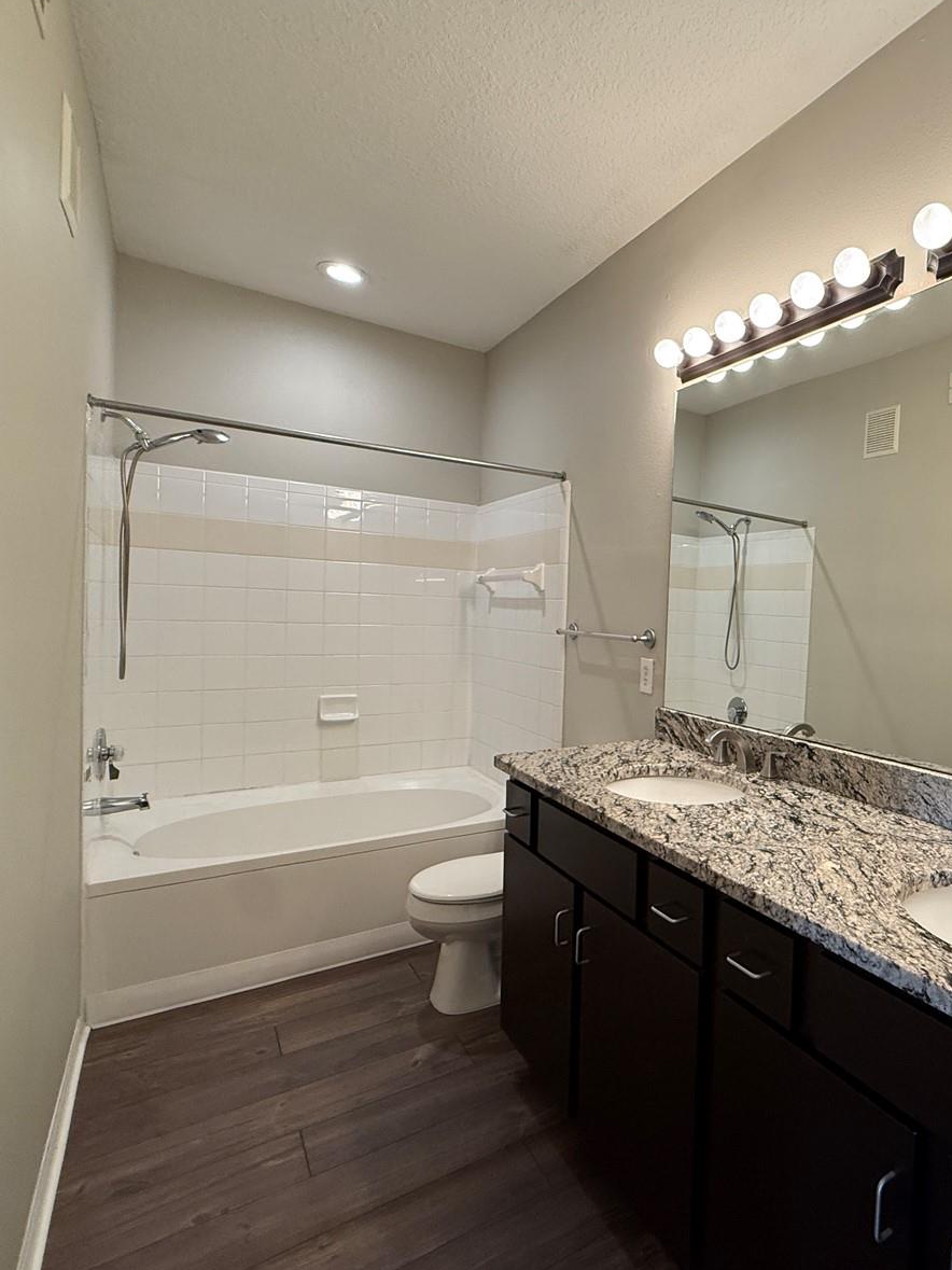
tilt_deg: -2.0
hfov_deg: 63.6
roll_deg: -1.8
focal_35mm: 19
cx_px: 741
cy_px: 636
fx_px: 697
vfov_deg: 84.7
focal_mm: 2.22
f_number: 2.2
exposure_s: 1/120
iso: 200
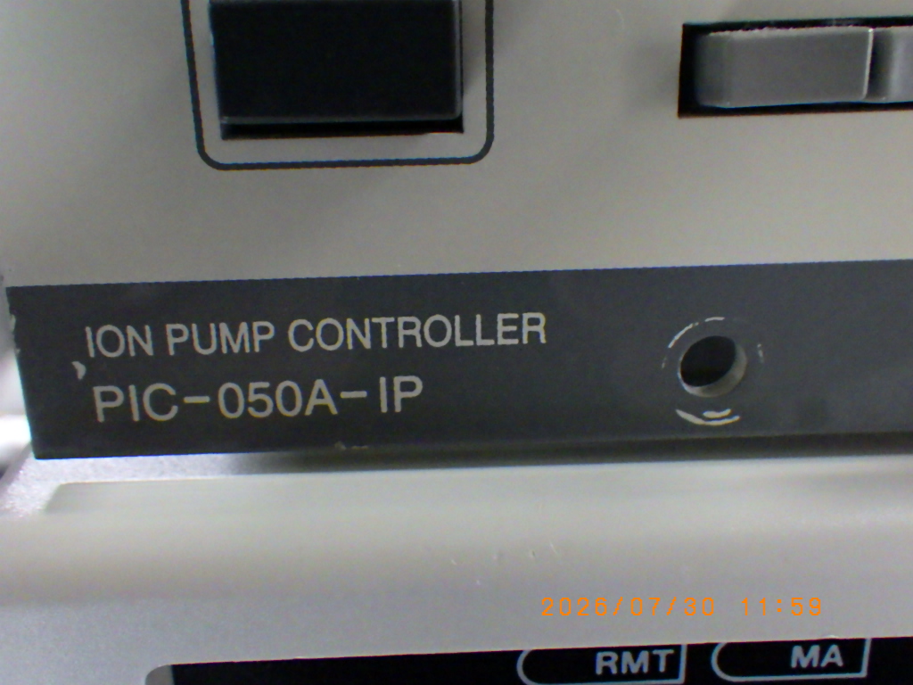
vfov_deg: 41.8
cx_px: 456
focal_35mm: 34
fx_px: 897
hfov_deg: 54.0
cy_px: 342
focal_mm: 6.1
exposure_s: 1/30
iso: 1600
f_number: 3.8
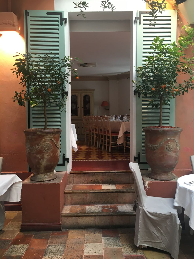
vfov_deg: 61.7
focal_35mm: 29
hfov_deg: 48.2
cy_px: 130
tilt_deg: -3.5
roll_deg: -0.6
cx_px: 97
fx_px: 217
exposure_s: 1/33
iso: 80
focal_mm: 4.15
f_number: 2.2
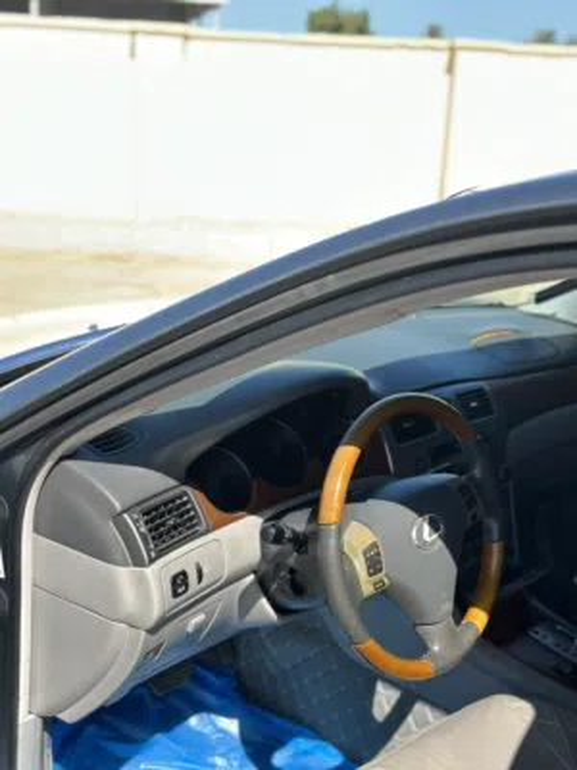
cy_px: 385
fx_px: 1067
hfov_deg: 30.3
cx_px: 288
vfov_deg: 39.7
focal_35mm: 48
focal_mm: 6.86
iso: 80
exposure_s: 1/1030
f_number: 1.78
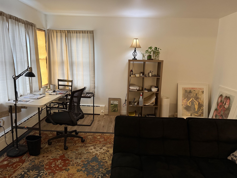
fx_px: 164
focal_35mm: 24
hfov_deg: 71.6
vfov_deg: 56.8
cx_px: 118
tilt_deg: -9.8
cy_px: 89
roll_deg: -1.6
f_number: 1.78
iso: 640
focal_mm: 6.76
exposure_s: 1/60
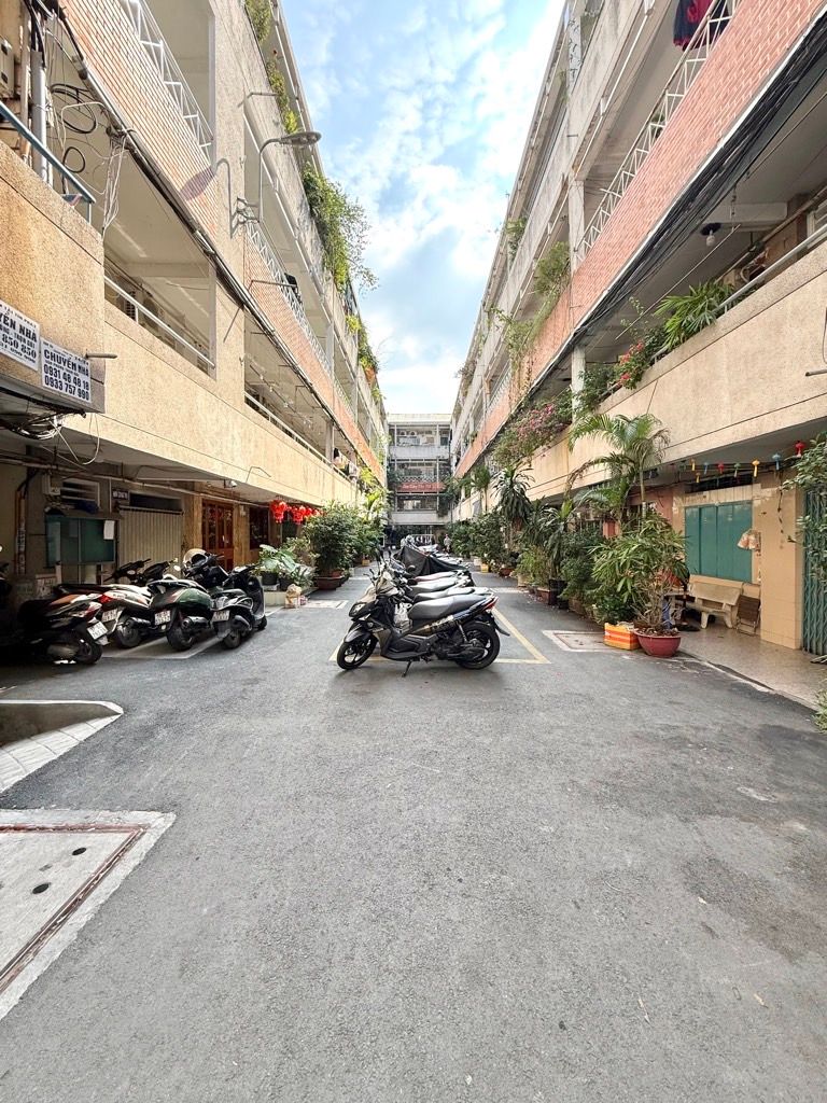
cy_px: 552
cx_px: 414
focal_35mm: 14
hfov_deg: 85.7
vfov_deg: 102.1
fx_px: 446
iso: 50
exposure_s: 1/585
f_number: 2.2
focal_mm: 2.22
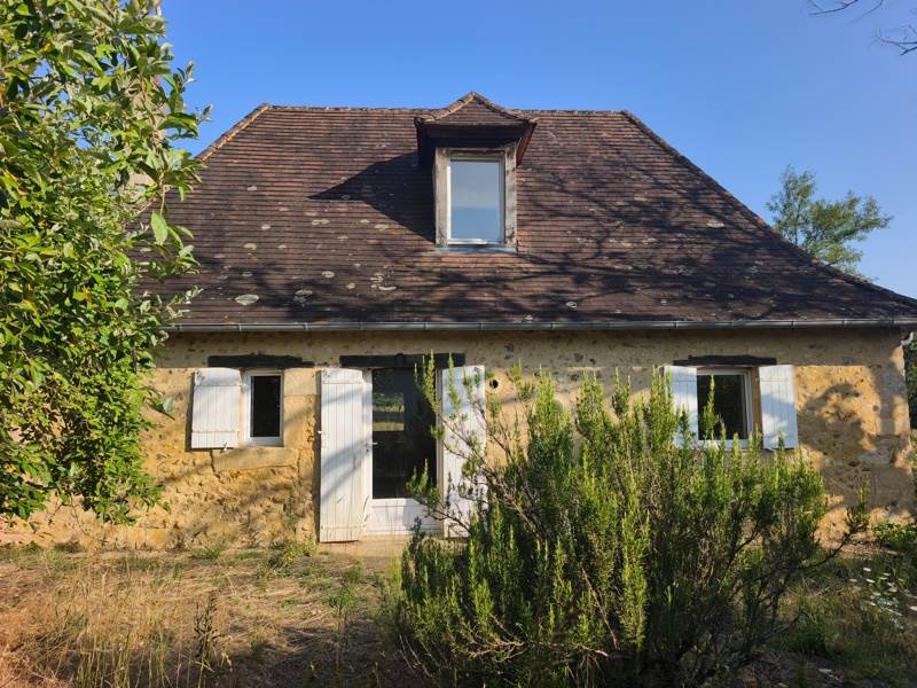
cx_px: 458
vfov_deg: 58.9
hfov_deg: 73.9
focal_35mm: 23
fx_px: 609
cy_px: 344
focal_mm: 6.57
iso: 50
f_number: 1.6
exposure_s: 1/3830
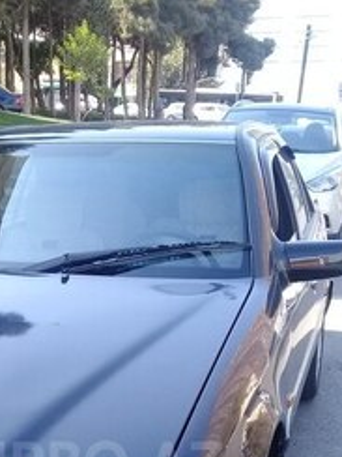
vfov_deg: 28.7
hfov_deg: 23.0
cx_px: 78
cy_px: 463
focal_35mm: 63
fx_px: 830
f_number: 2.2
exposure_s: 1/163
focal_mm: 3.3
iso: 50
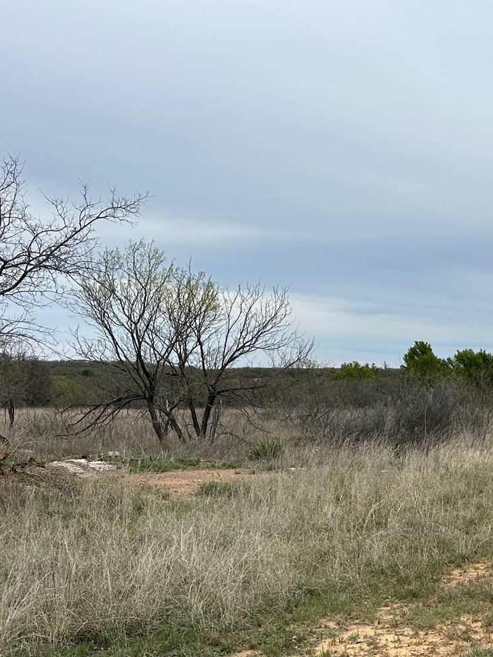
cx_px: 575
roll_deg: -0.1
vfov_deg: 37.5
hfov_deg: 26.3
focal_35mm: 50
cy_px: 473
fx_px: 950
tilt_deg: -6.1
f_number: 1.78
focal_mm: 6.86
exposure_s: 1/5000
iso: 80
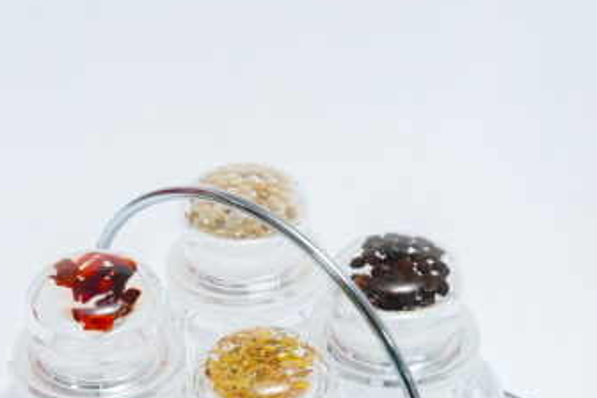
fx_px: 2006
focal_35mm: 121
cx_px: 252
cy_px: 363
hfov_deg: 16.9
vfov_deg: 11.3
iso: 2500
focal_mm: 39
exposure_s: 1/125
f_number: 10
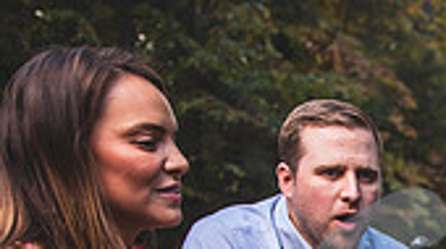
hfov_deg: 20.9
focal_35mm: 86
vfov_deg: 12.9
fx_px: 1015
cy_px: 421
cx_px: 674
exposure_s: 1/200
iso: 100
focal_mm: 24
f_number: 2.8
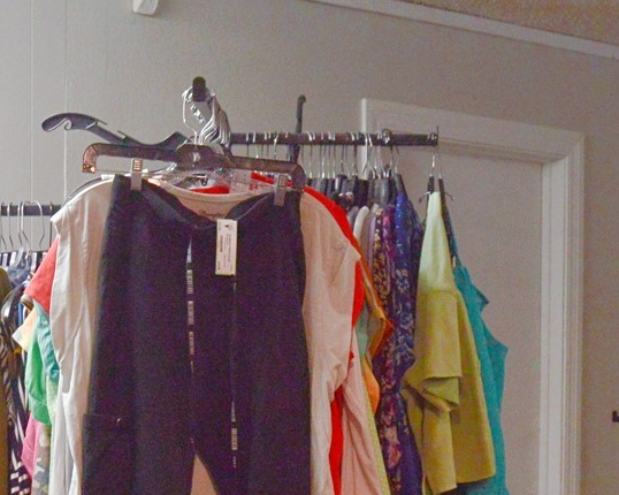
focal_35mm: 96
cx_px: 75
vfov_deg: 15.8
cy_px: 439
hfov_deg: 19.6
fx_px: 1758
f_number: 6.3
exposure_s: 1/60
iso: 800
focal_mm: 18
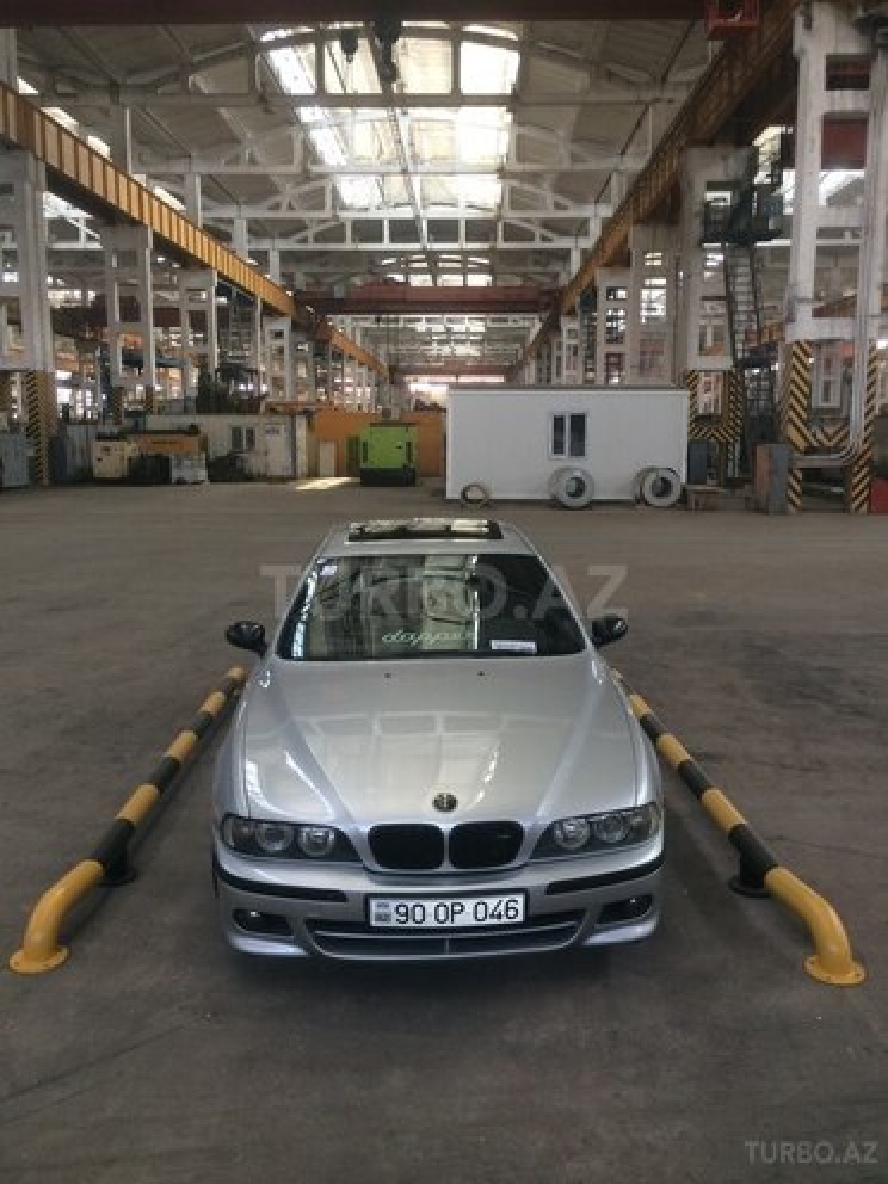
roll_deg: +1.7
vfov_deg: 61.7
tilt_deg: -9.8
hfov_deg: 48.2
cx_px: 444
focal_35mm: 29
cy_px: 592
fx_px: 992
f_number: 2.2
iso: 50
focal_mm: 4.15
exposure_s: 1/33
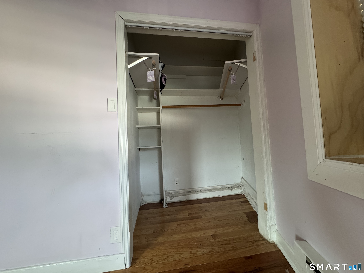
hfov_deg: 102.1
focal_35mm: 14
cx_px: 182
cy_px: 136
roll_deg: +2.3
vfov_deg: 85.7
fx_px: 147
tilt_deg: +2.7
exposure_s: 1/80
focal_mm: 2.22
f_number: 2.2
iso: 320
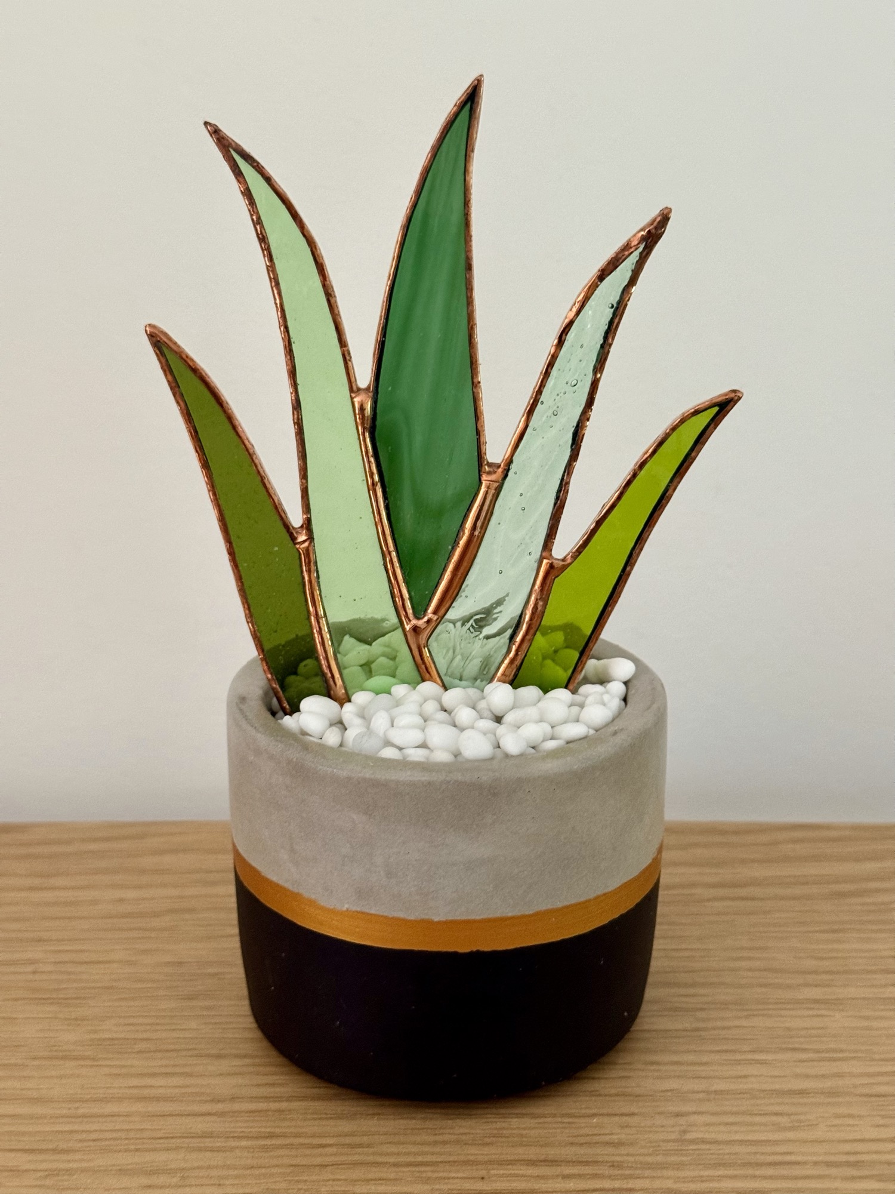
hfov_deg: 30.3
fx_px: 1655
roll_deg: -1.1
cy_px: 597
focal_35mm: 48
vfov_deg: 39.7
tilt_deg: -16.8
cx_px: 448
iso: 250
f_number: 1.78
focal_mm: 6.76
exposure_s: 1/60
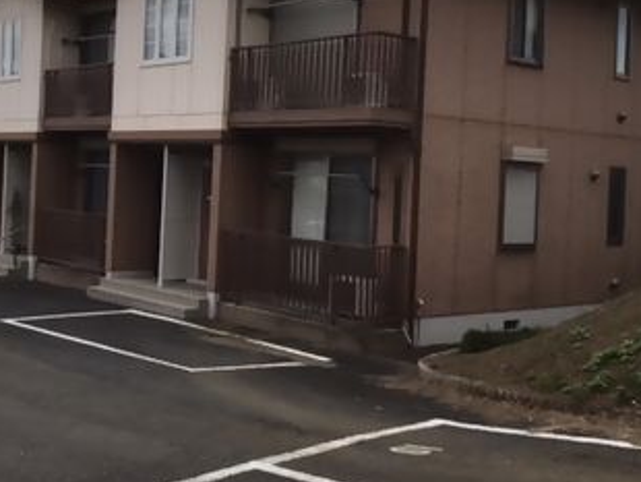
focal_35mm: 50
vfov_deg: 29.0
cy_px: 164
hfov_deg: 37.0
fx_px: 927
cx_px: 141
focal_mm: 3.3
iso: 25
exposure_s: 1/365
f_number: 2.4
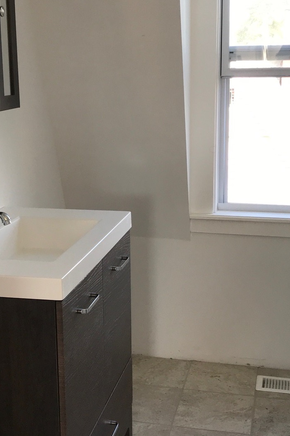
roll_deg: +1.2
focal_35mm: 56
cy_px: 218
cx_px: 114
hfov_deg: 24.2
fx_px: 676
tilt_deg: -12.3
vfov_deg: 35.6
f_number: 1.8
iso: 40
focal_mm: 3.99
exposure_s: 1/120
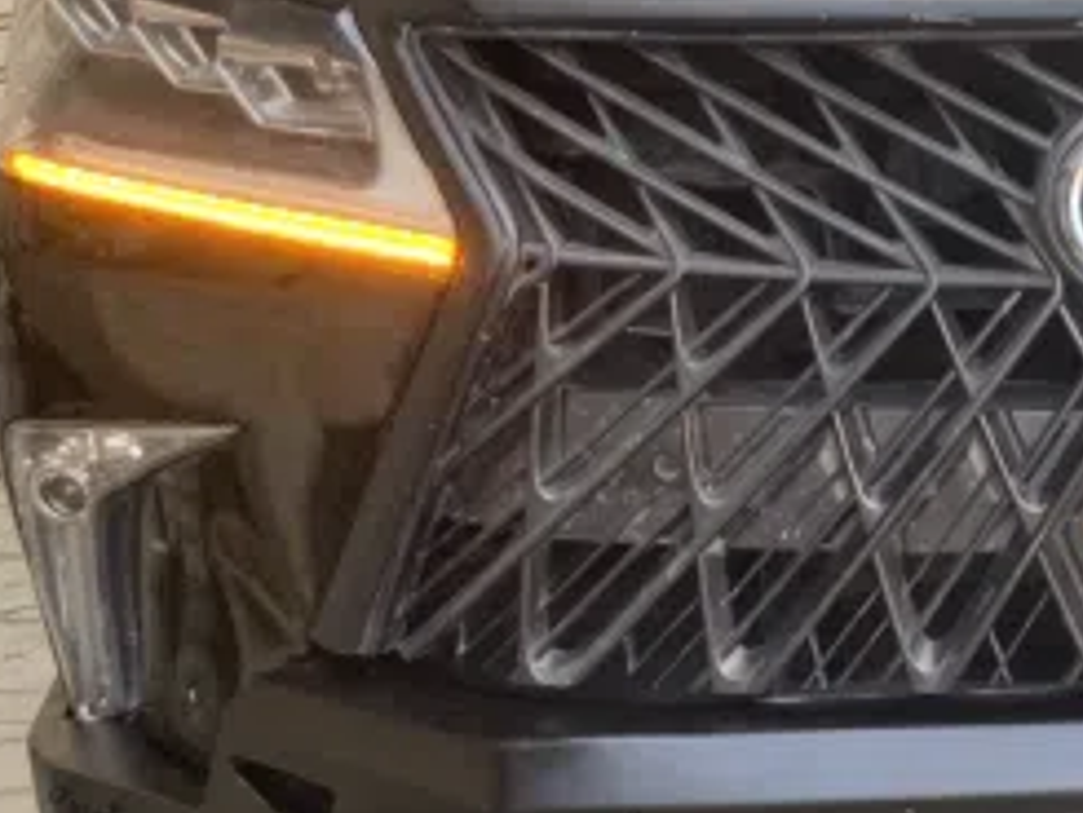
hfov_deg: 26.2
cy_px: 592
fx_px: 2128
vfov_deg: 21.5
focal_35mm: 68
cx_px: 1207
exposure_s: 1/121
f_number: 1.8
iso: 40
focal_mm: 4.25
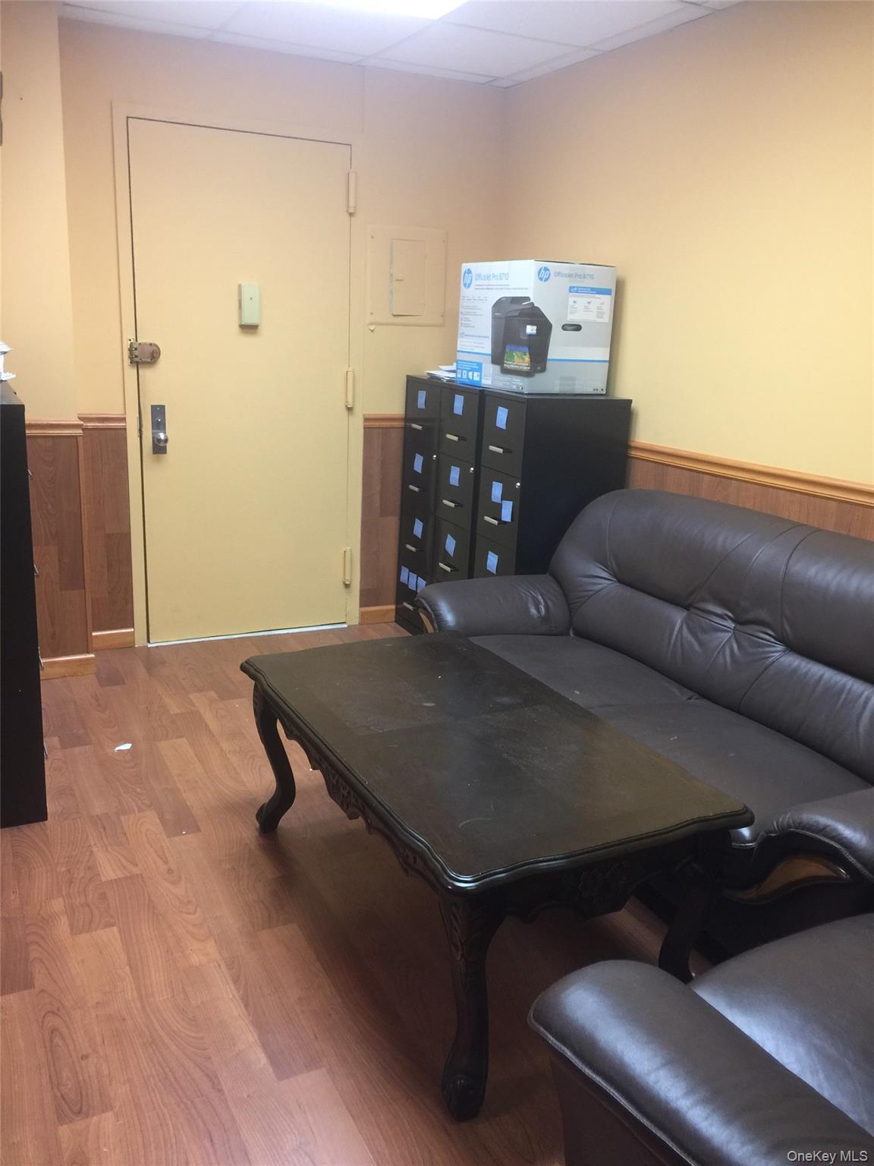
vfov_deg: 61.7
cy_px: 583
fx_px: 976
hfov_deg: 48.2
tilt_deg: -14.5
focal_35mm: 29
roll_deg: -1.7
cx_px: 437
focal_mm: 4.15
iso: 64
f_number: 2.2
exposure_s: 1/15
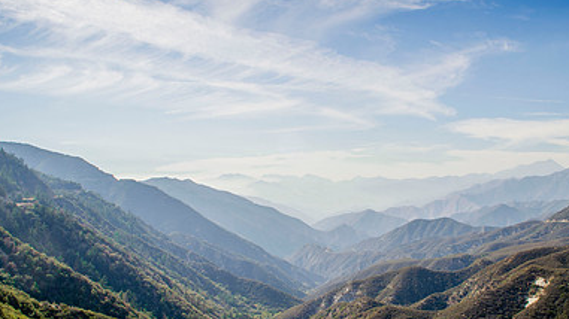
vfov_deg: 27.6
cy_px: 185
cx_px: 330
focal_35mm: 43
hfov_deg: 47.2
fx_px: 649
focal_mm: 18
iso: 100
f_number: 11
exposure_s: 1/125
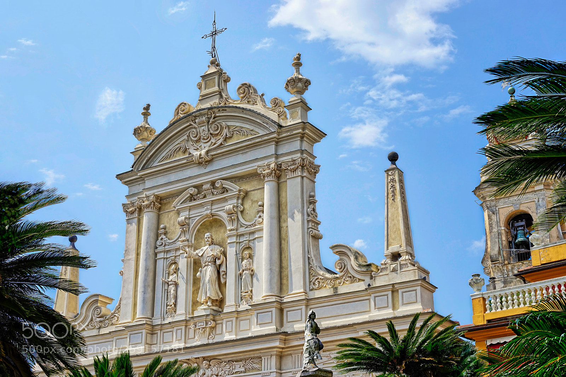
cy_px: 188
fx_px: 864
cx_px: 283
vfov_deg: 24.6
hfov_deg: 36.3
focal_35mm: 55
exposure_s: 1/160
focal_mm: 55
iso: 100
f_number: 14
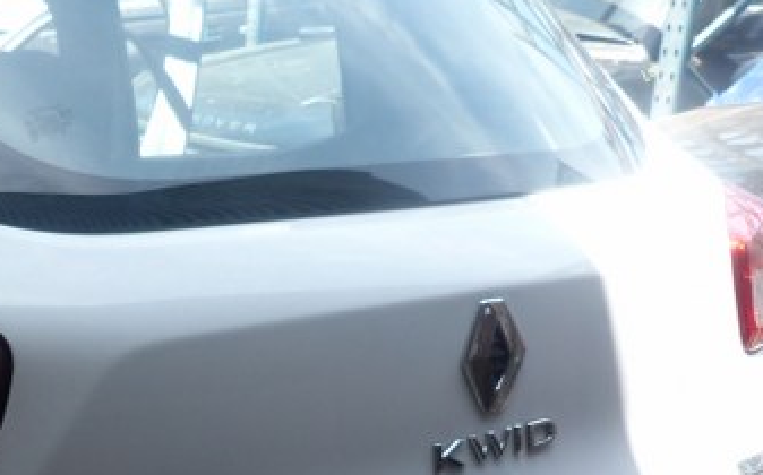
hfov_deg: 30.5
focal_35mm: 63
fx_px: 1309
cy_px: 475
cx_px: 20
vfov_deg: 20.0
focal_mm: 4.5
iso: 80
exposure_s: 1/125
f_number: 3.2
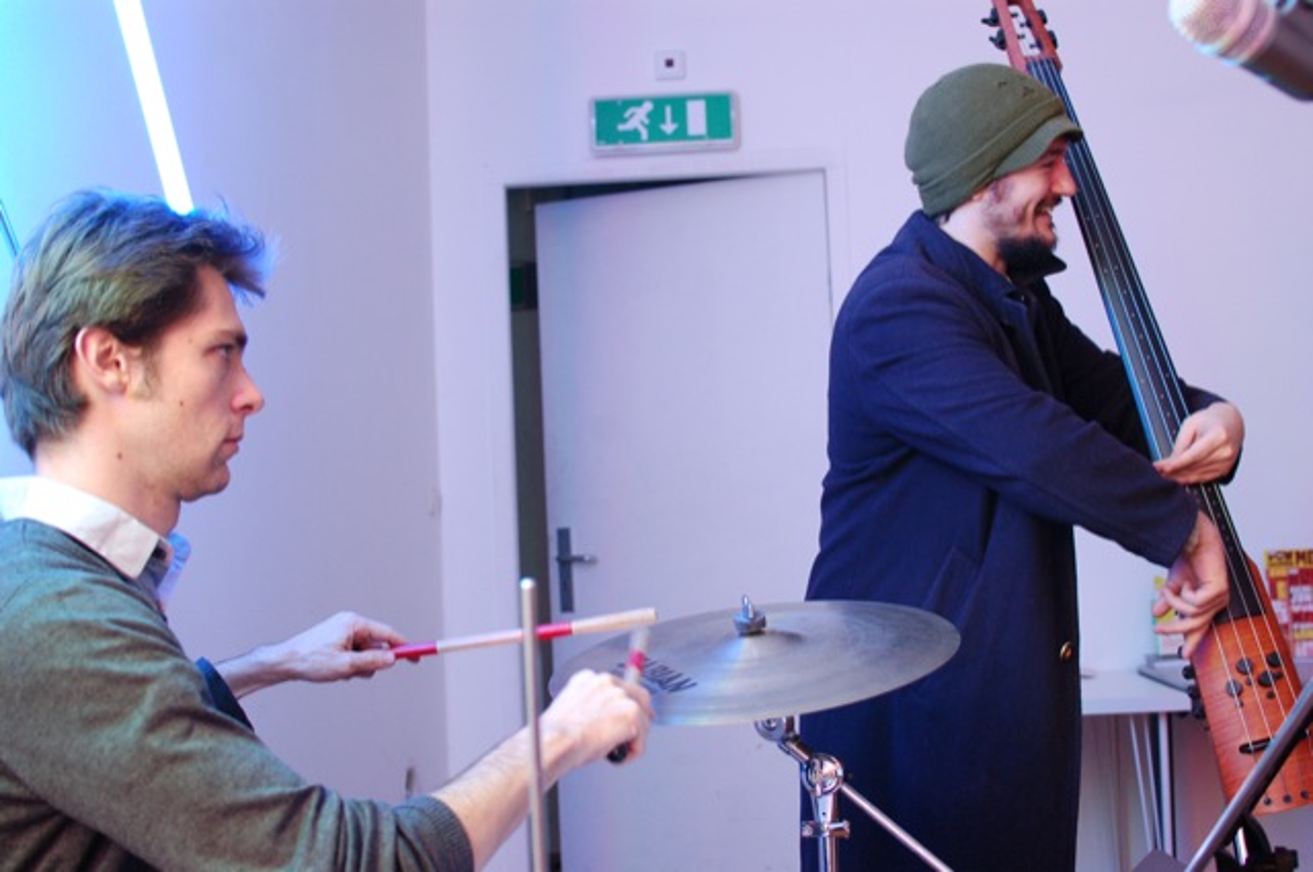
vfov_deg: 25.7
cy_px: 436
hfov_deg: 37.9
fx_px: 1912
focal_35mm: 52
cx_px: 656
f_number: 4.5
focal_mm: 35
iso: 800
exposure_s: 1/80
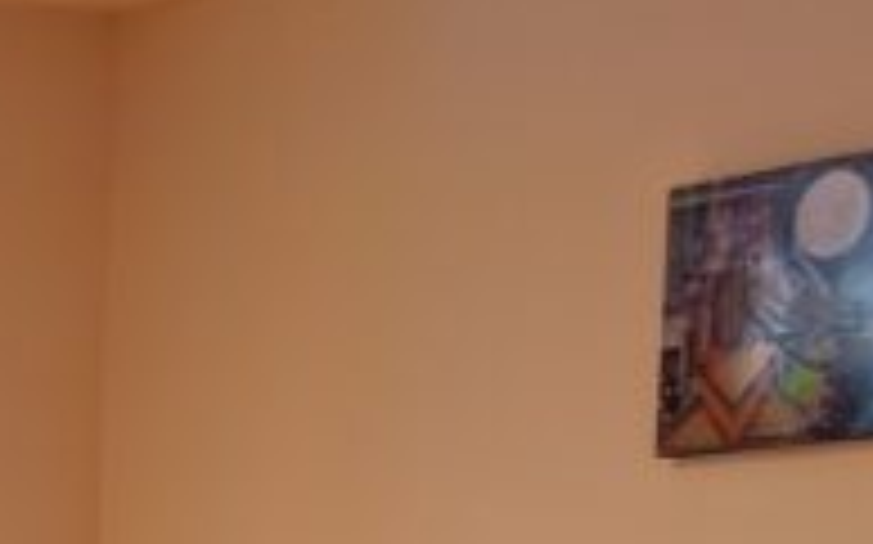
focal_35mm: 118
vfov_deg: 9.7
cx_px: -698
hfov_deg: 15.3
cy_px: 1326
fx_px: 2806
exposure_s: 1/40
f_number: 1.73
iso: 61
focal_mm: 4.38
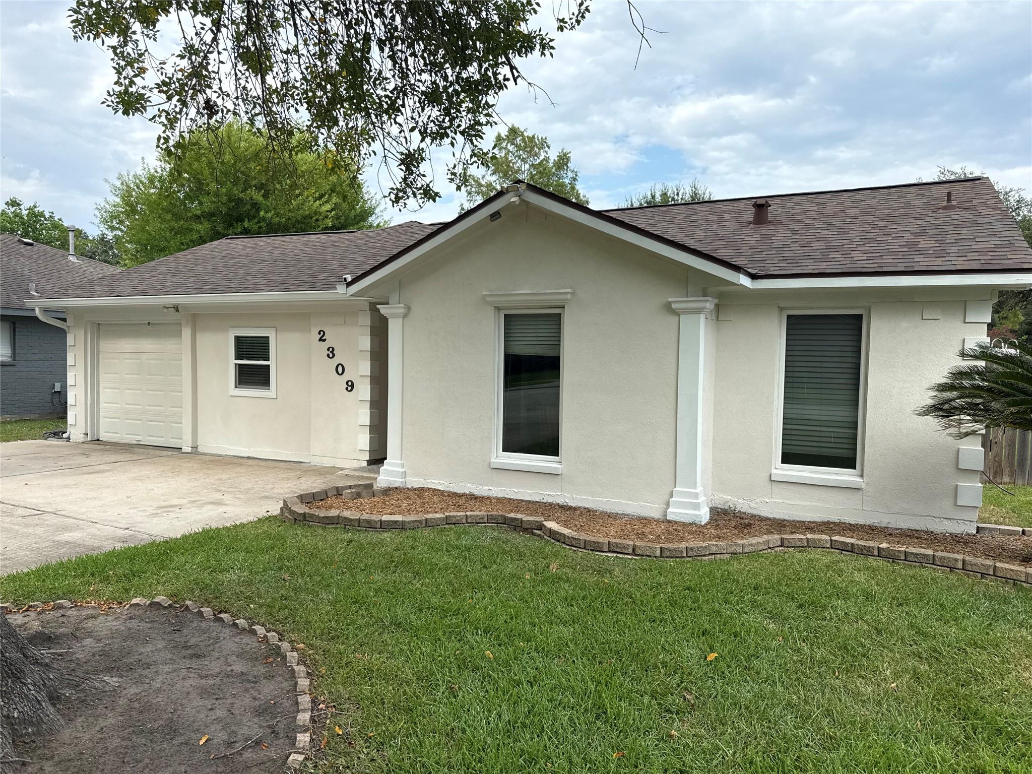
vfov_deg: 56.8
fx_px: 716
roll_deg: -1.5
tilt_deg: -2.8
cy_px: 387
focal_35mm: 24
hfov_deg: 71.6
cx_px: 516
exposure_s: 1/1812
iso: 80
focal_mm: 6.76
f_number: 1.78
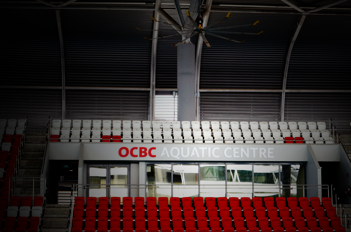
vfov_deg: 13.5
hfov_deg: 20.3
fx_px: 979
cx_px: 204
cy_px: 138
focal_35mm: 101
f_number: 10
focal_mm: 55
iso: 400
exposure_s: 1/60
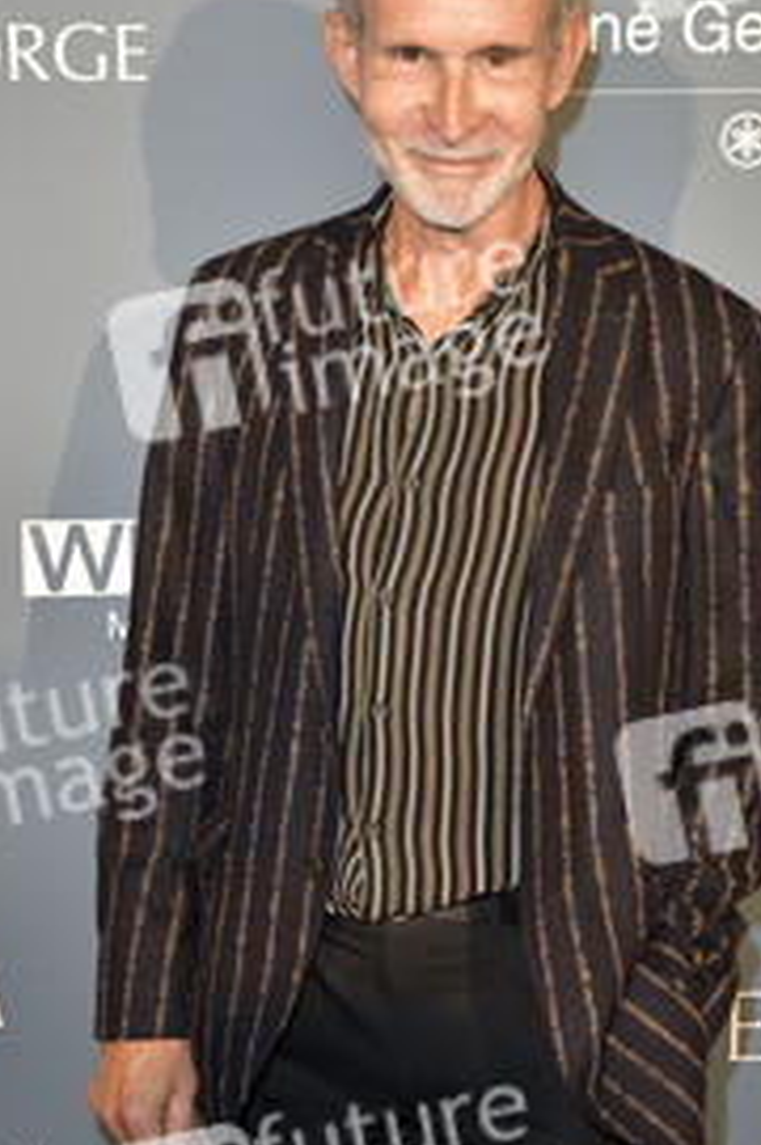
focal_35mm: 62
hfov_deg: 21.8
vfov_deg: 32.4
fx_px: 1971
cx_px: 448
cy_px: 553
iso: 1250
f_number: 5.6
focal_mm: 42
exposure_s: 1/200
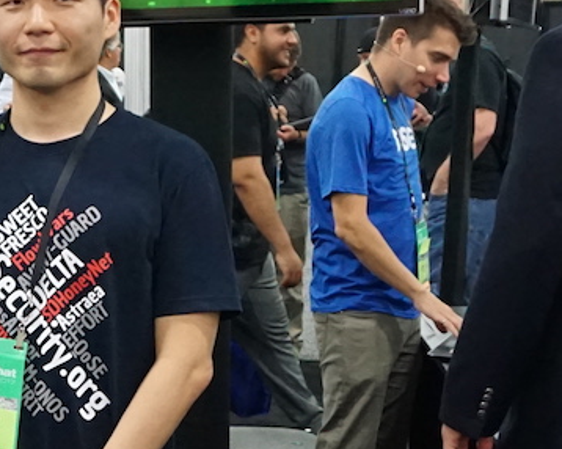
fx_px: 1696
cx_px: -38
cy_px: 350
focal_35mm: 102
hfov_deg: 18.2
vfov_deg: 15.0
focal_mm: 16
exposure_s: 1/160
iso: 3200
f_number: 3.5
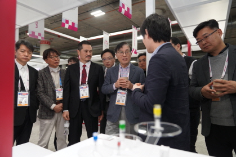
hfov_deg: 73.8
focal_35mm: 24
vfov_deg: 53.1
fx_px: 157
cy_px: 78
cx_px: 118
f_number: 2.8
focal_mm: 24
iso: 1000
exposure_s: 1/125
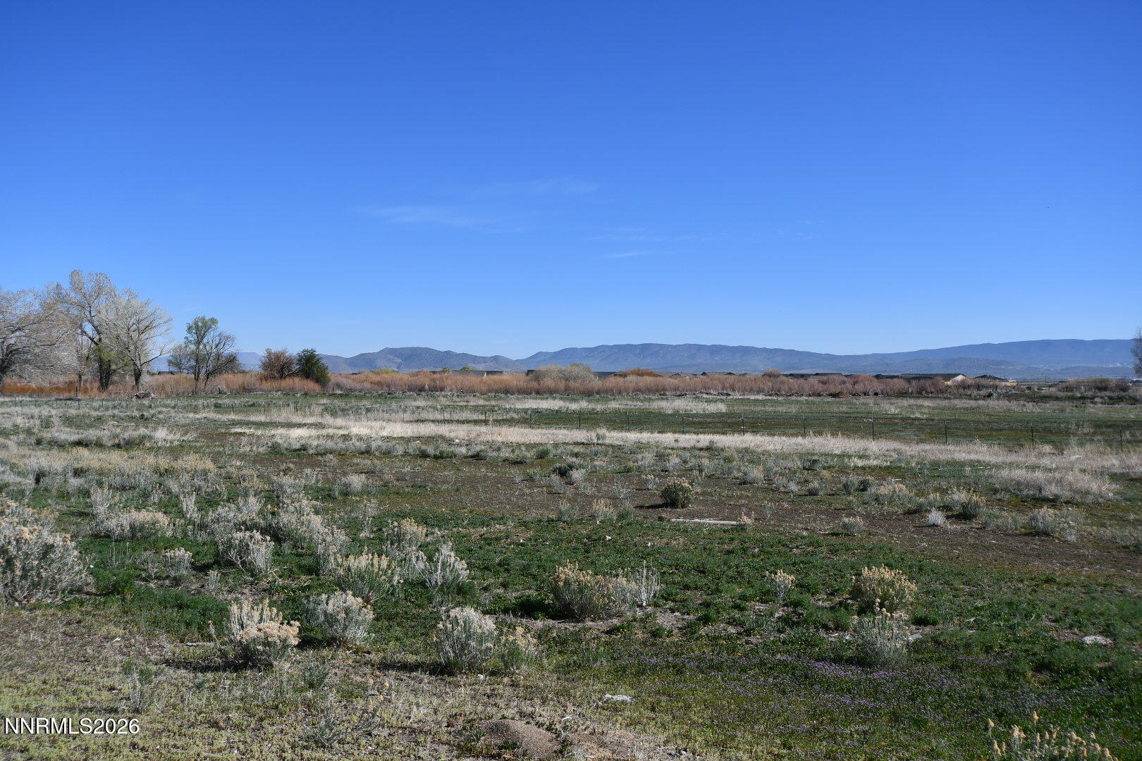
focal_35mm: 36
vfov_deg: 36.9
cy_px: 380
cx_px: 571
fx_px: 1142
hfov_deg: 53.1
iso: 100
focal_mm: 24
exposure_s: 1/320
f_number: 9
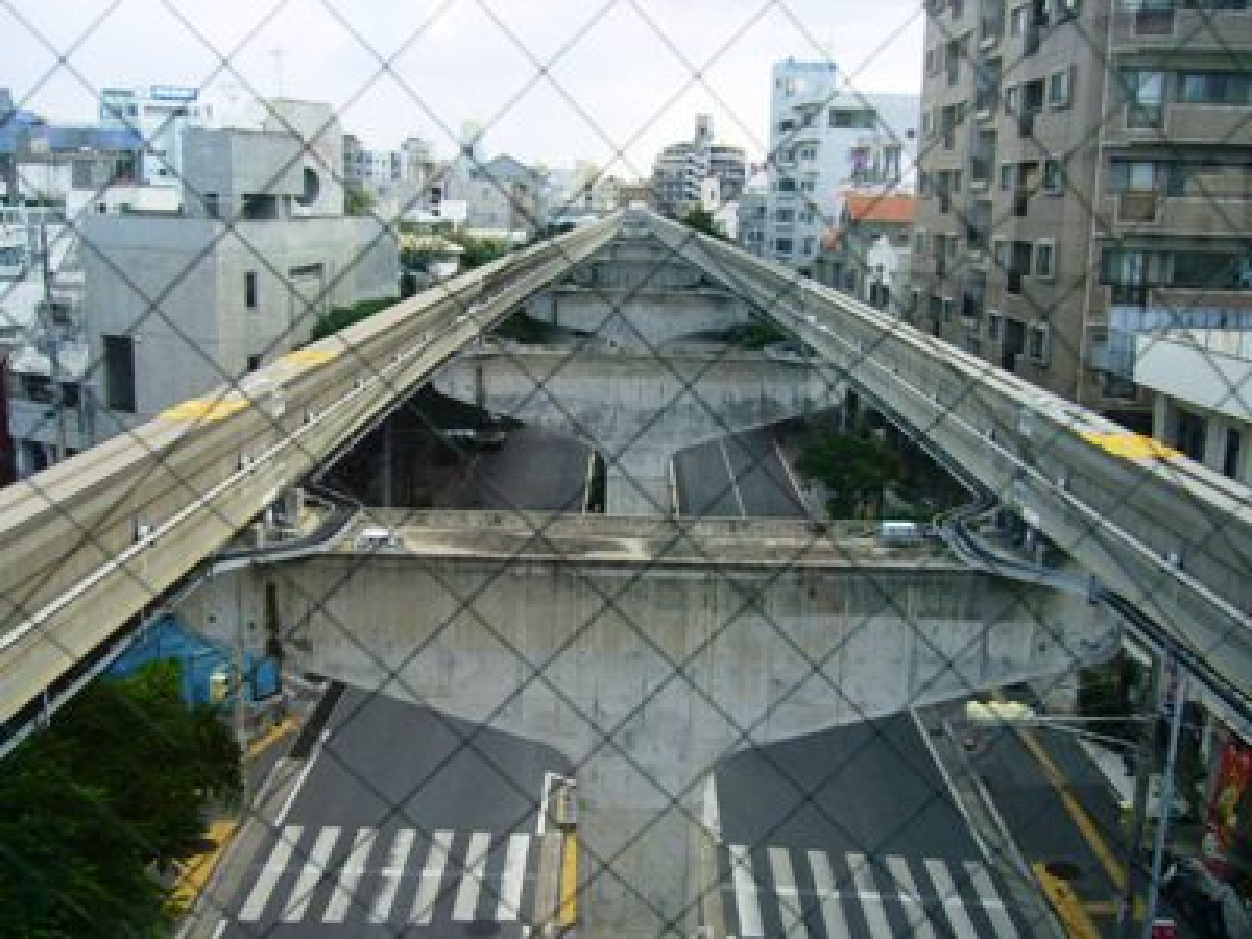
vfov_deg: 40.7
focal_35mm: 35
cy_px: 470
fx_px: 1266
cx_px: 626
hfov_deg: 52.6
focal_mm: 5.8
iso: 80
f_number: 5.6
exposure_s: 1/160
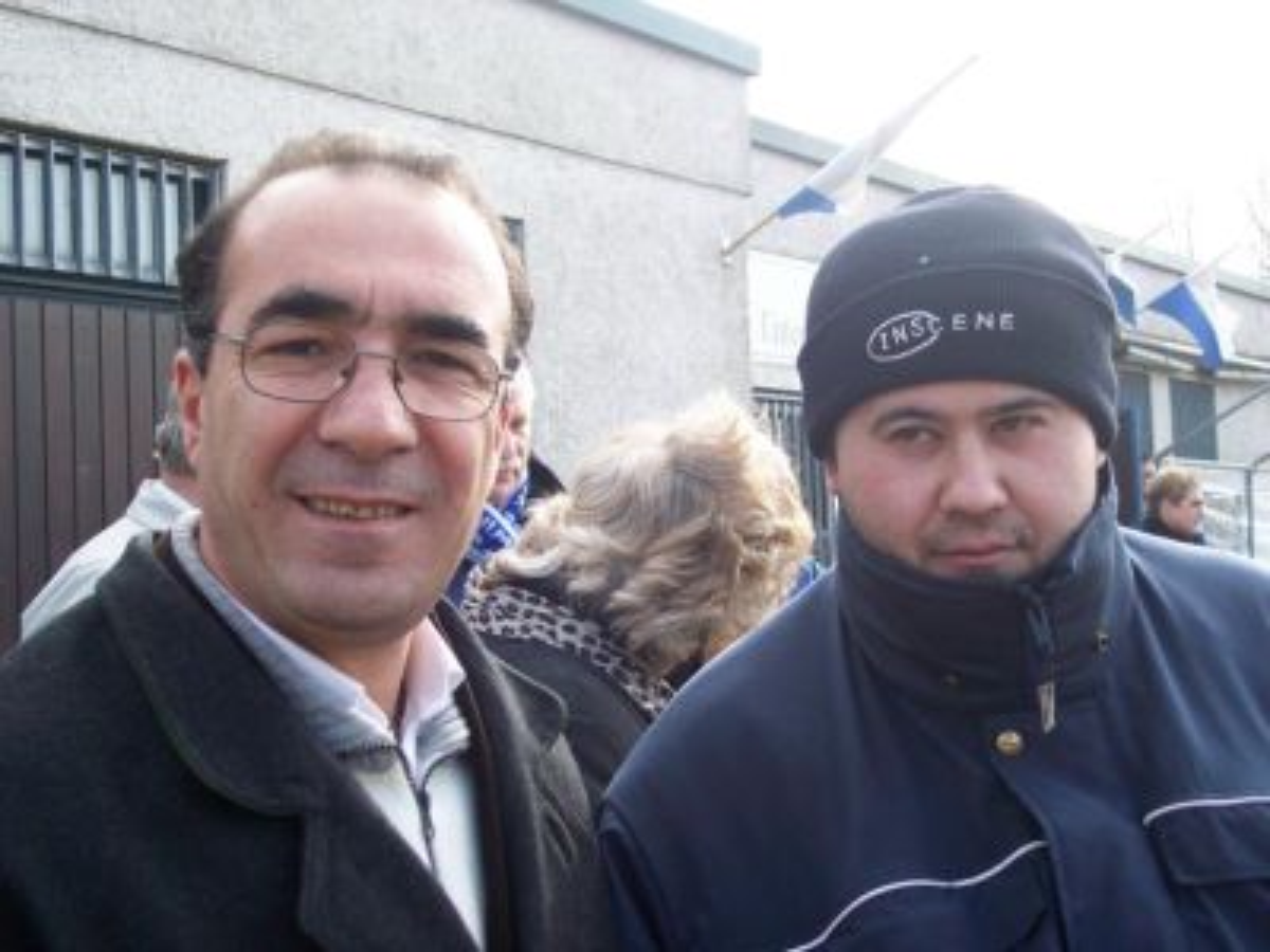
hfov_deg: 36.8
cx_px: 635
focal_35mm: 52
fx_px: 1908
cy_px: 476
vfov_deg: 28.0
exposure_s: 1/180
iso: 100
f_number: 4
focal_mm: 10.7
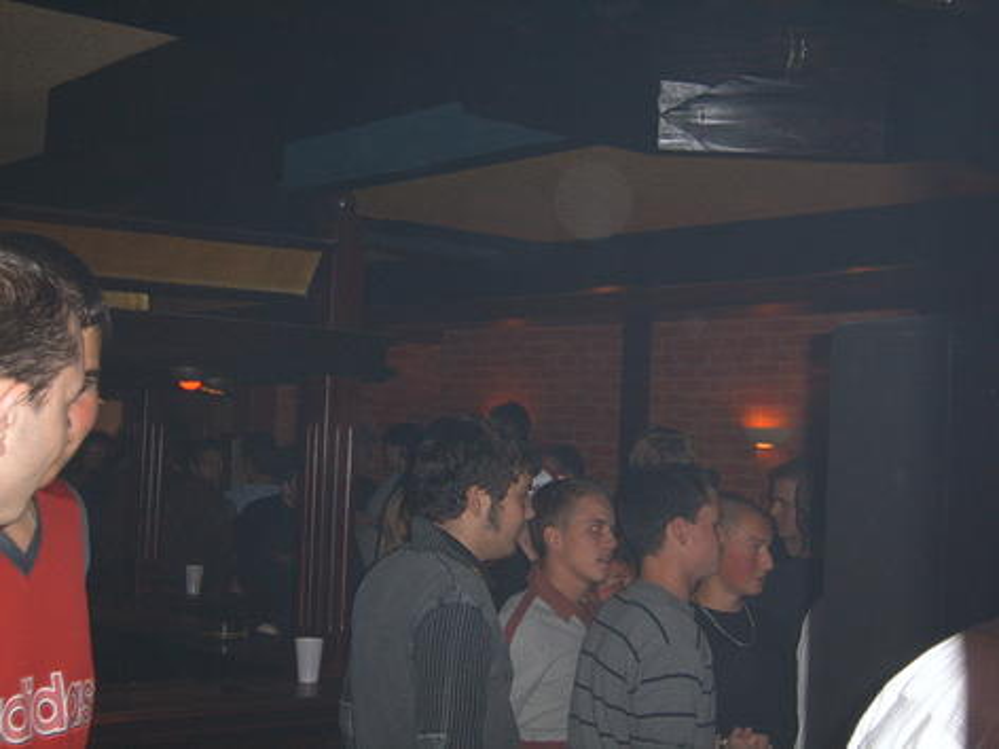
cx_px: 500
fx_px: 1587
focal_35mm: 55
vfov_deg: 26.6
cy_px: 374
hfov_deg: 34.9
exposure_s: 1/45
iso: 100
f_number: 3.4
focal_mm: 9.1
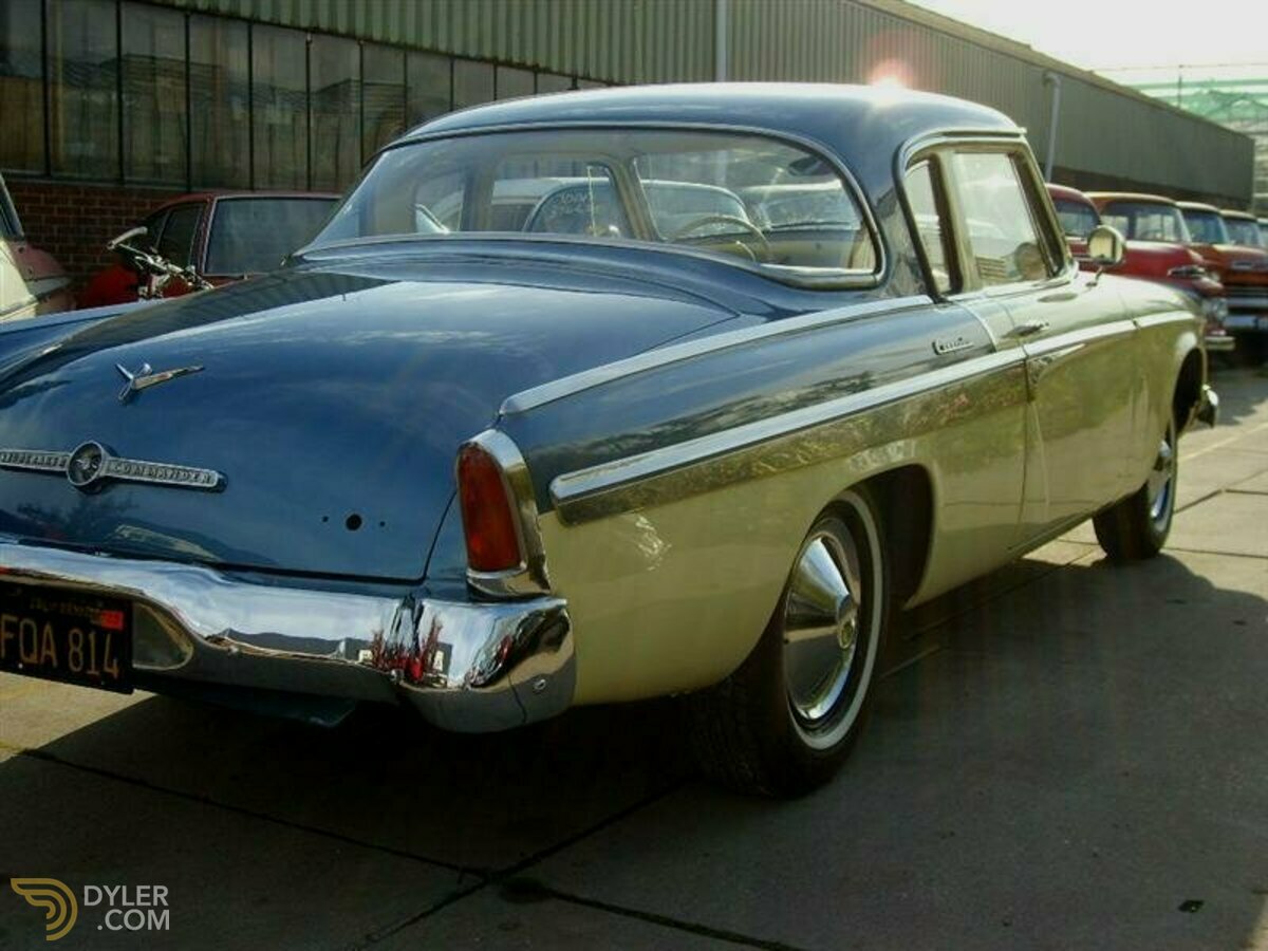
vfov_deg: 33.6
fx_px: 1575
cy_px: 476
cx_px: 634
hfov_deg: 43.9
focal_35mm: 43
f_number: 3
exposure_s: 1/750
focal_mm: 7.2
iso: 50
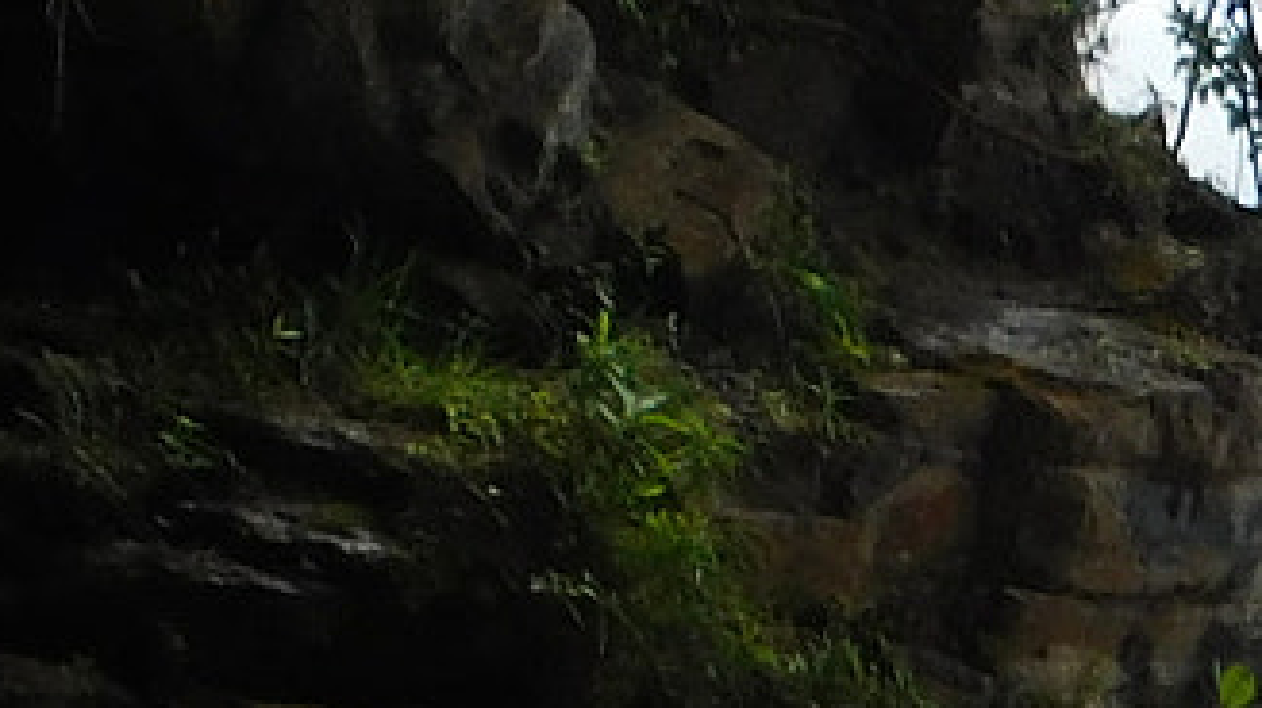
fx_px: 4983
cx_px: 2651
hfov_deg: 12.4
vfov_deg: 7.4
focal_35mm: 149
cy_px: 1959
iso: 125
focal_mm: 4.9
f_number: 3.2
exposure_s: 1/640
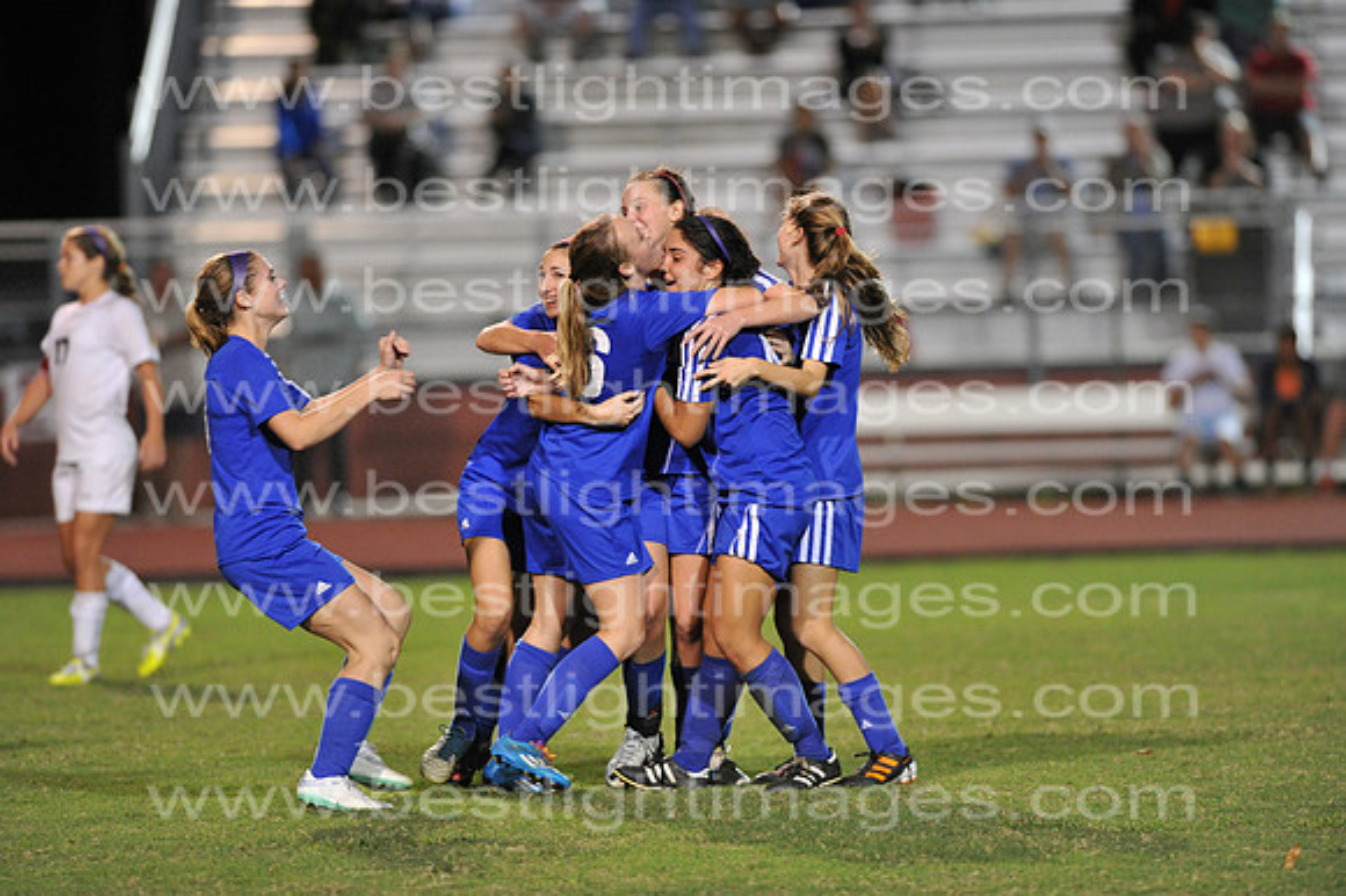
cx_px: 673
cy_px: 448
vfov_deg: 4.6
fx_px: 11210
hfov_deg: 6.9
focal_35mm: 300
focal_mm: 300
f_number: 3.2
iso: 5000
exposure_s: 1/400
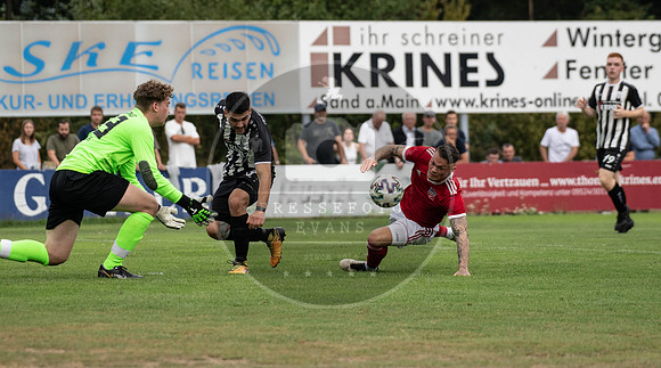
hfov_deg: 7.5
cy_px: 136
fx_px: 5020
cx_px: 368
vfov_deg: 4.2
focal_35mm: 287
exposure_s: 1/1600
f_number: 5.6
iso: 800
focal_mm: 240
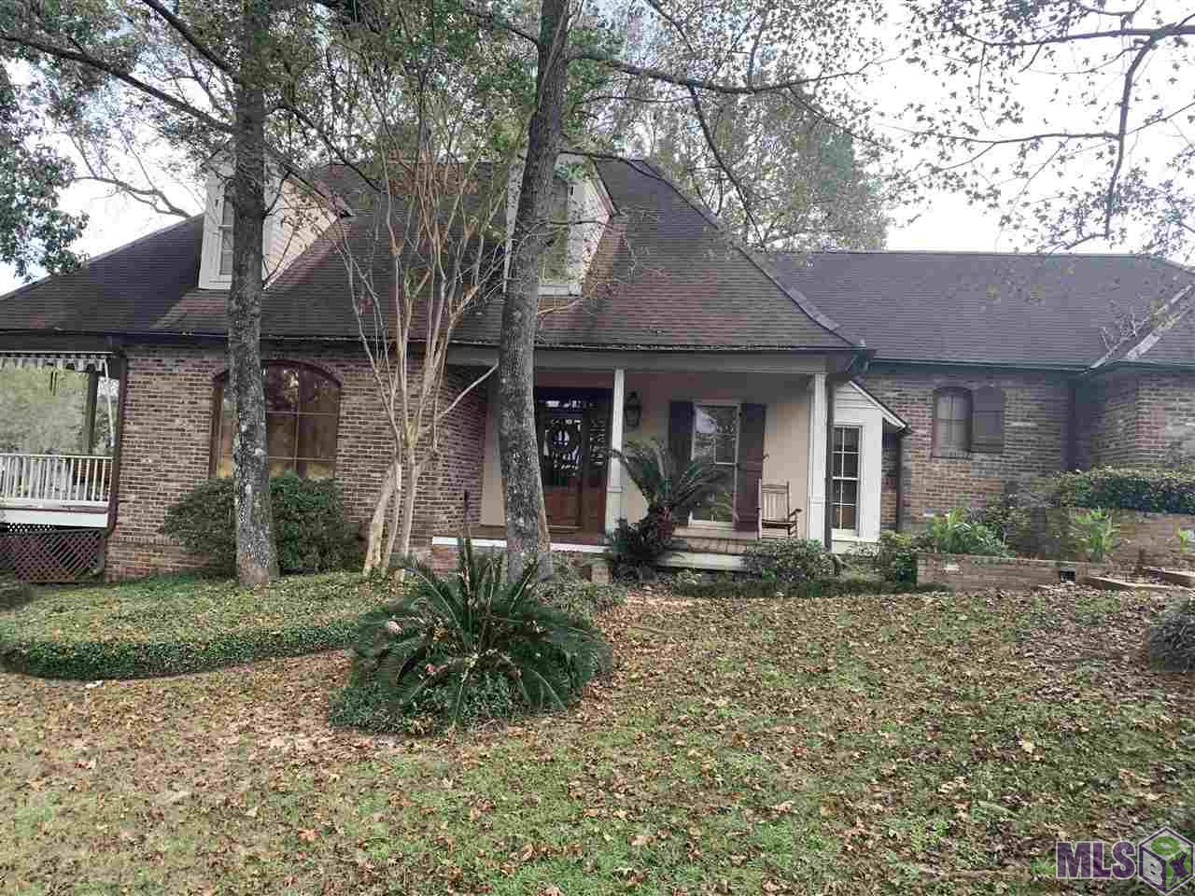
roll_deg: -3.5
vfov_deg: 53.1
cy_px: 448
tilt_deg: +6.7
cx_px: 598
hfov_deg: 67.3
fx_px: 898
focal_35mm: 26
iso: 25
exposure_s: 1/122
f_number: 1.8
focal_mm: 4.25
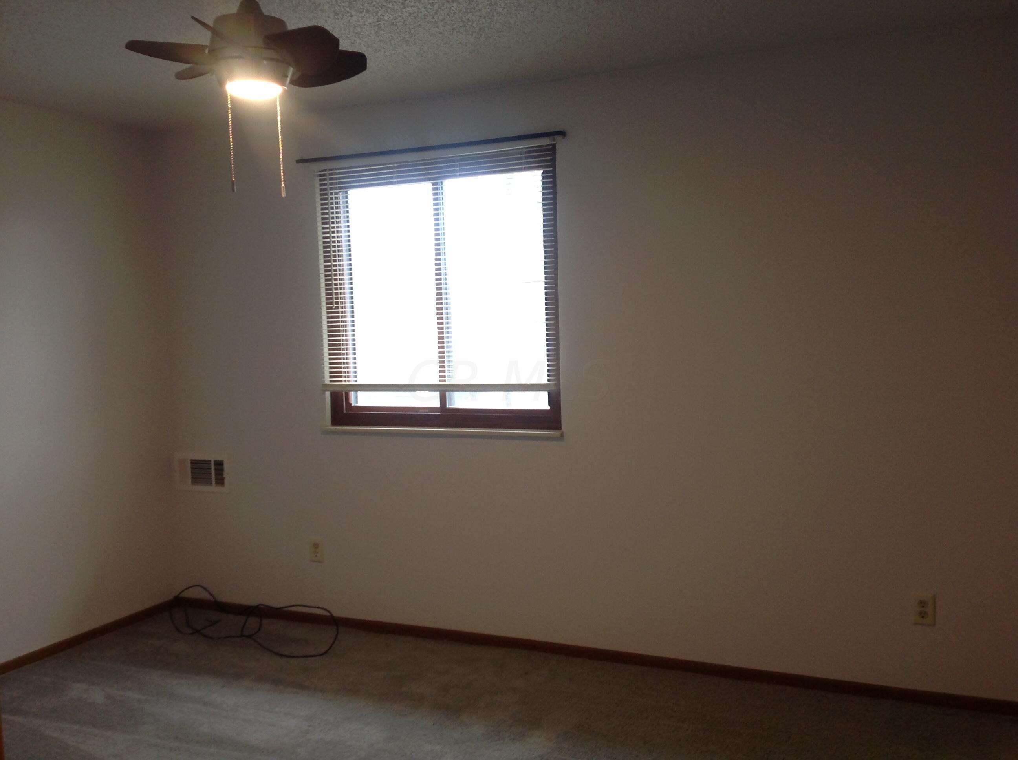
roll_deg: +0.3
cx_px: 509
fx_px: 1028
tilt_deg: -1.4
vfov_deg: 40.6
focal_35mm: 35
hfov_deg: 52.7
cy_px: 380
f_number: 2.4
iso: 80
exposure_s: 1/15
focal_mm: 4.28
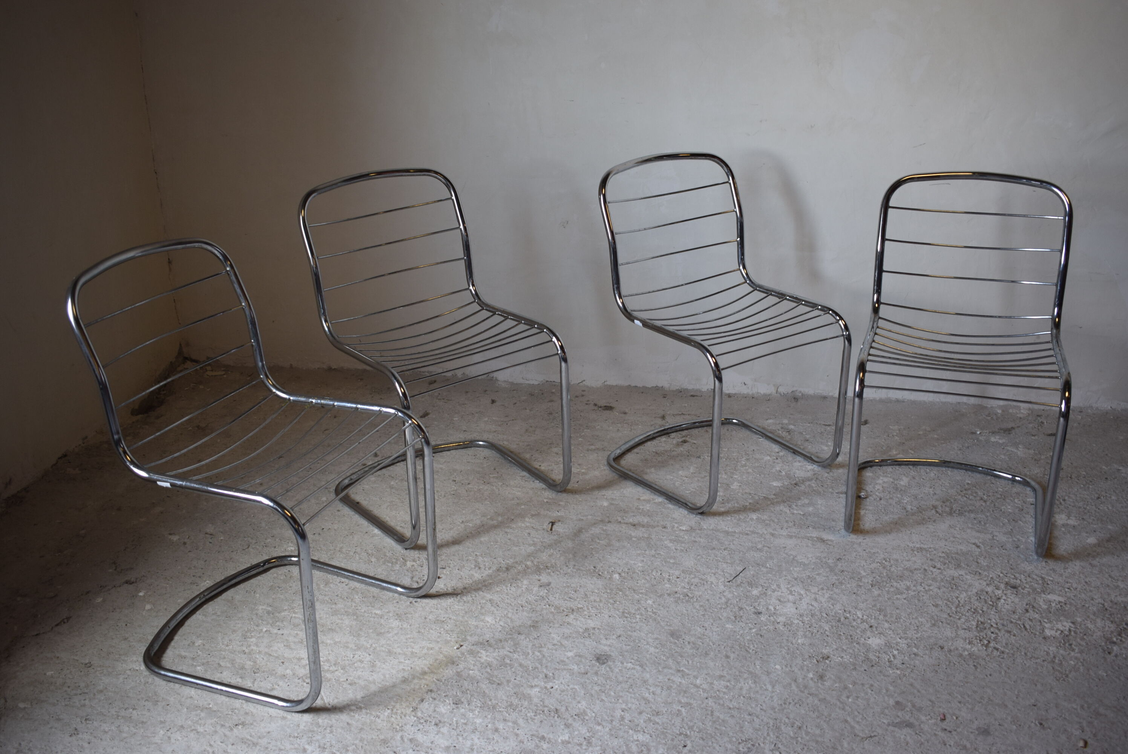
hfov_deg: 55.1
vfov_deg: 38.4
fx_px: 1082
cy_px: 377
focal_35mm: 34
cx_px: 564
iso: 400
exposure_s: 1/60
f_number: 4
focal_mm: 23
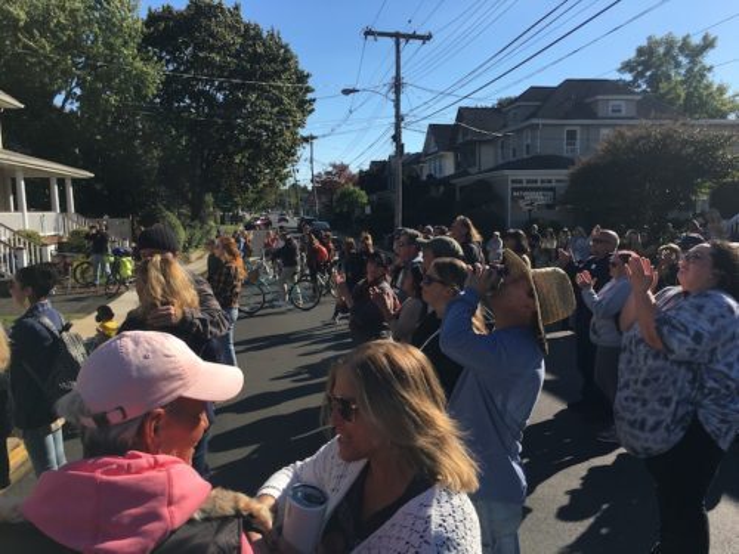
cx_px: 370
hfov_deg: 61.7
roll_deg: +1.7
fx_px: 619
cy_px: 277
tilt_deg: -8.4
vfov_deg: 48.2
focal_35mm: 29
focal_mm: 4.15
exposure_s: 1/1399
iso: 25
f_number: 2.2
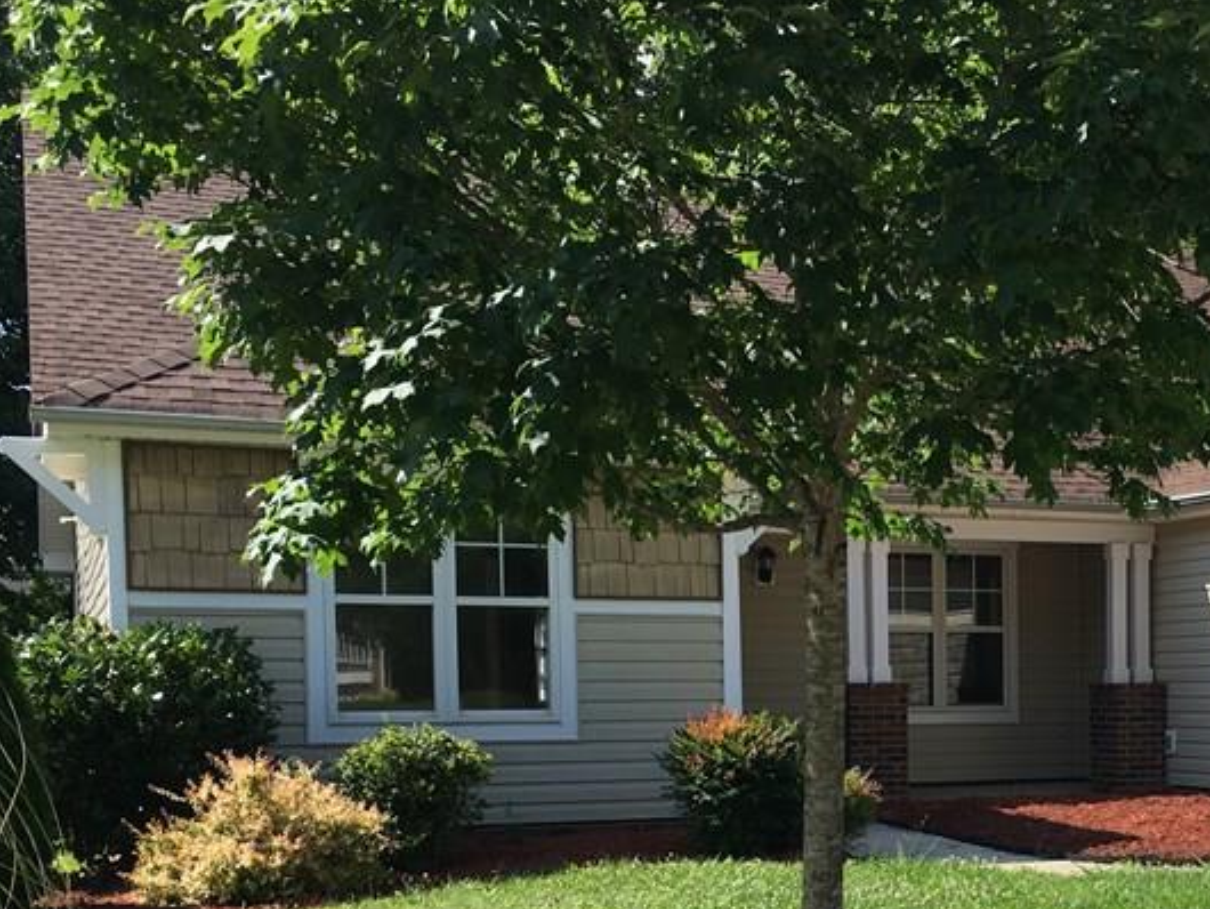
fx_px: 1958
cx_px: 1089
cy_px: 797
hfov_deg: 32.6
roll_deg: +0.1
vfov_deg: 25.4
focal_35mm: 56
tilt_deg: -2.9
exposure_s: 1/874
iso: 25
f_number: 2.2
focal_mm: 4.15
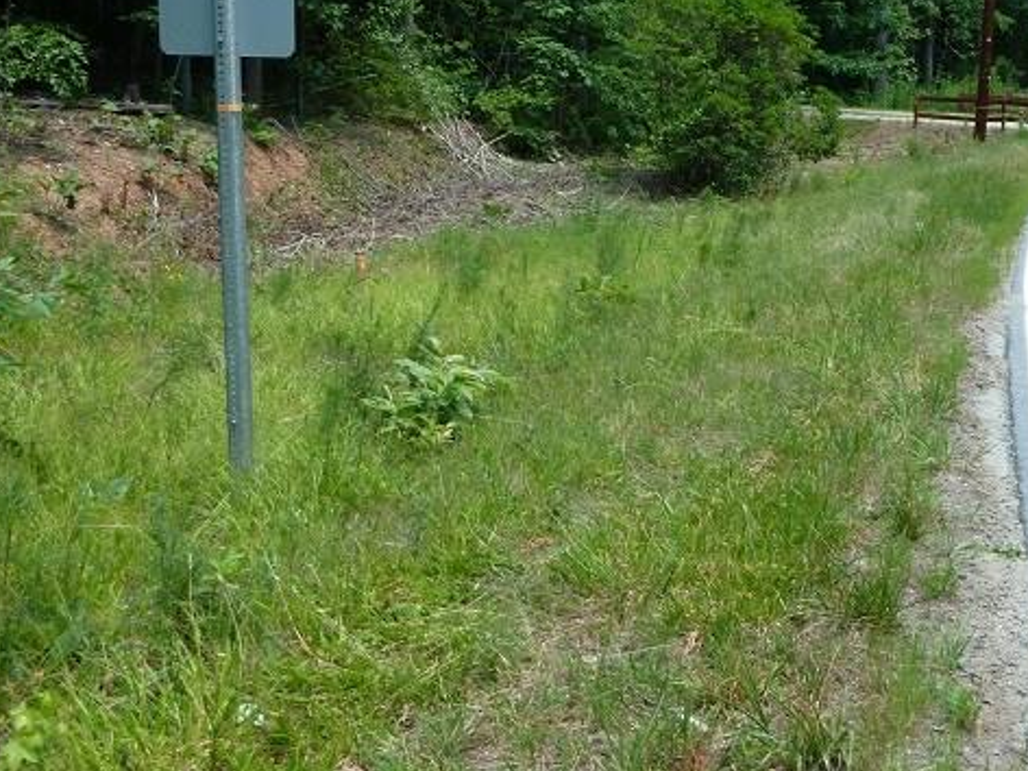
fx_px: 1693
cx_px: 671
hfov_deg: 33.5
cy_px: 355
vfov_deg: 25.7
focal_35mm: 57
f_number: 3.7
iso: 80
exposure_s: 1/80
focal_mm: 6.9
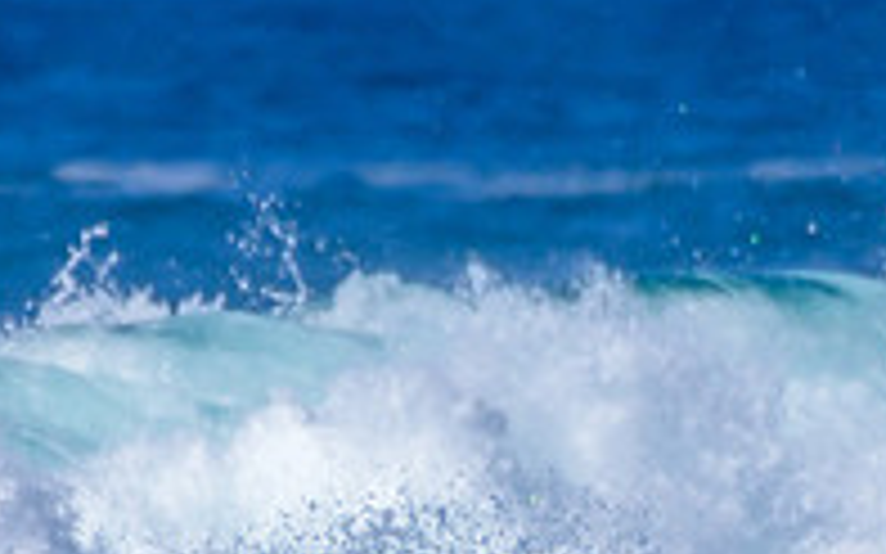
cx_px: 850
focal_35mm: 2996
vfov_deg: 0.4
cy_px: 826
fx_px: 72322
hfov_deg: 0.7
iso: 640
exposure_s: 1/2000
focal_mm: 1000
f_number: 11
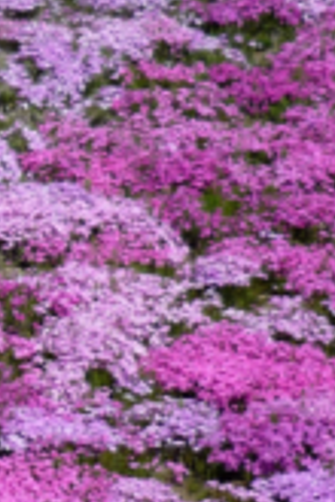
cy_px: 210
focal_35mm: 144
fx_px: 2010
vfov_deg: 14.2
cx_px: -423
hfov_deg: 8.8
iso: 100
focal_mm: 6.3
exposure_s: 1/250
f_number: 8
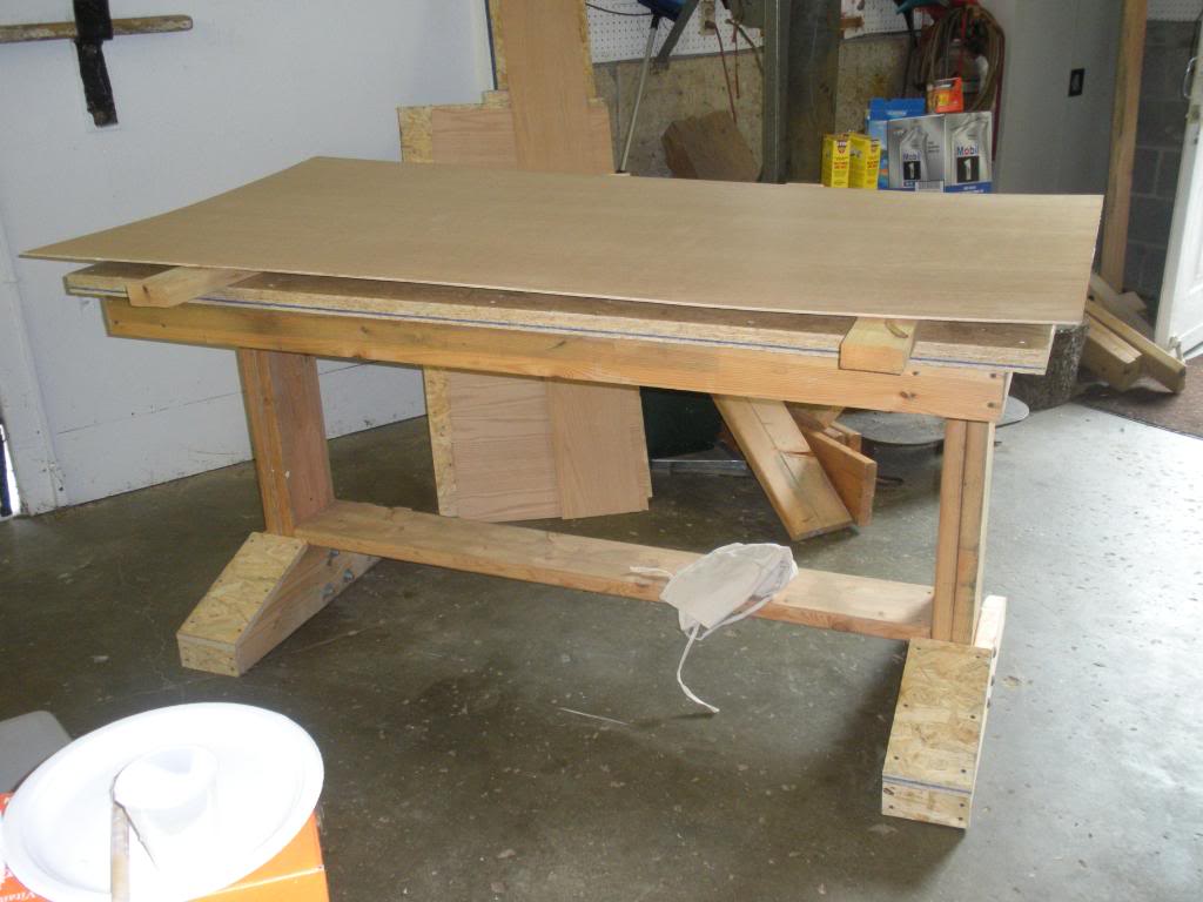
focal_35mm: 36
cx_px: 602
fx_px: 1251
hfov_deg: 51.4
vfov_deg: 39.7
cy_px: 451
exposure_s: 1/30
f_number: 3.5
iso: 274
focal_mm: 6.3
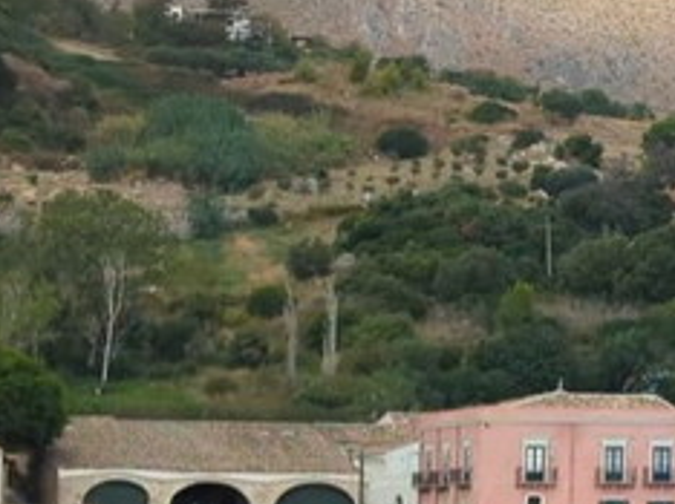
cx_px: 1119
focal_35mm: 207
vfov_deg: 7.2
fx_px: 4032
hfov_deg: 9.2
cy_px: 92
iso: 46
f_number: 1.85
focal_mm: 6.81
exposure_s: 1/1520
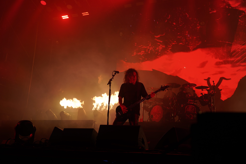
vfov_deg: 31.9
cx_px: 123
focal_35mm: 42
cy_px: 82
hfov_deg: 46.4
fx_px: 287
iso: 100
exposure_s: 1/50
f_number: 4
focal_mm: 42
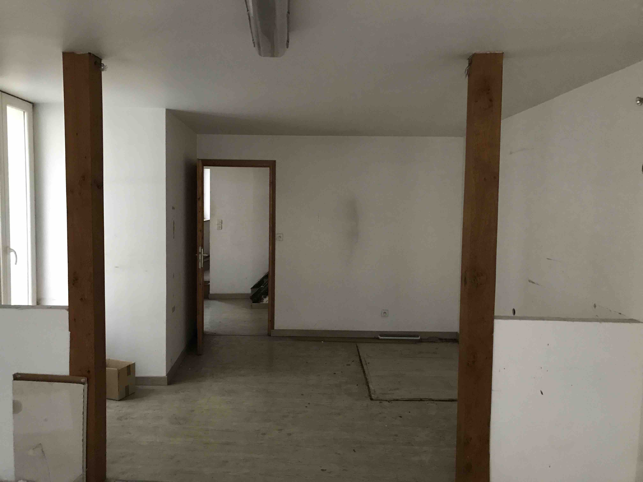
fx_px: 520
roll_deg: -1.8
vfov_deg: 49.7
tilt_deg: -4.8
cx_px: 322
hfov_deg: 63.4
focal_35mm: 28
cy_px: 241
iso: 100
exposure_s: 1/13
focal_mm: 3.99
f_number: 1.8
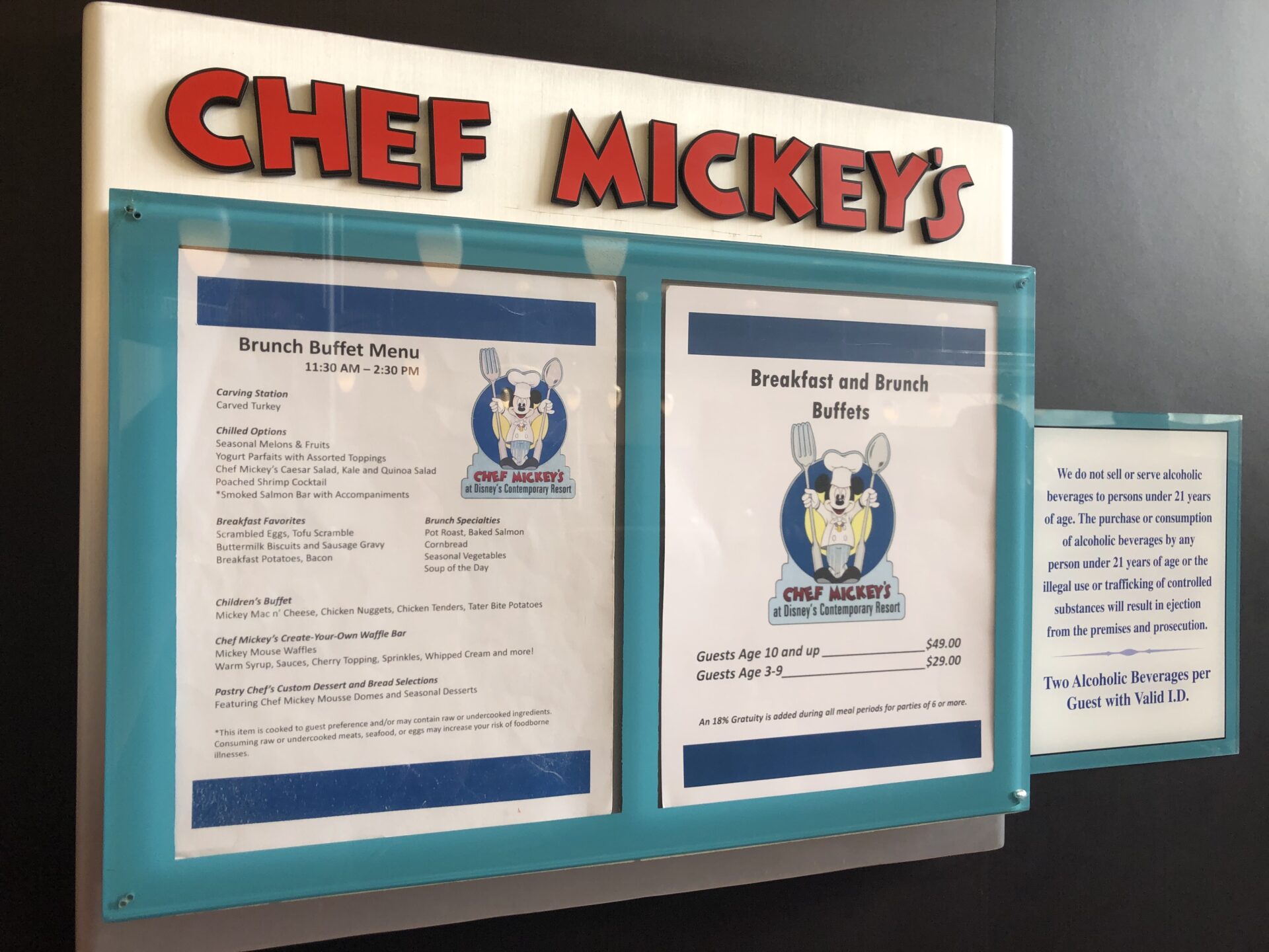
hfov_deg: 63.4
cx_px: 634
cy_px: 476
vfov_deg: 49.7
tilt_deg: -2.6
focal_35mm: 28
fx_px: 1026
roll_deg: +0.0
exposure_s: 1/120
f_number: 1.8
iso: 50
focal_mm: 3.99
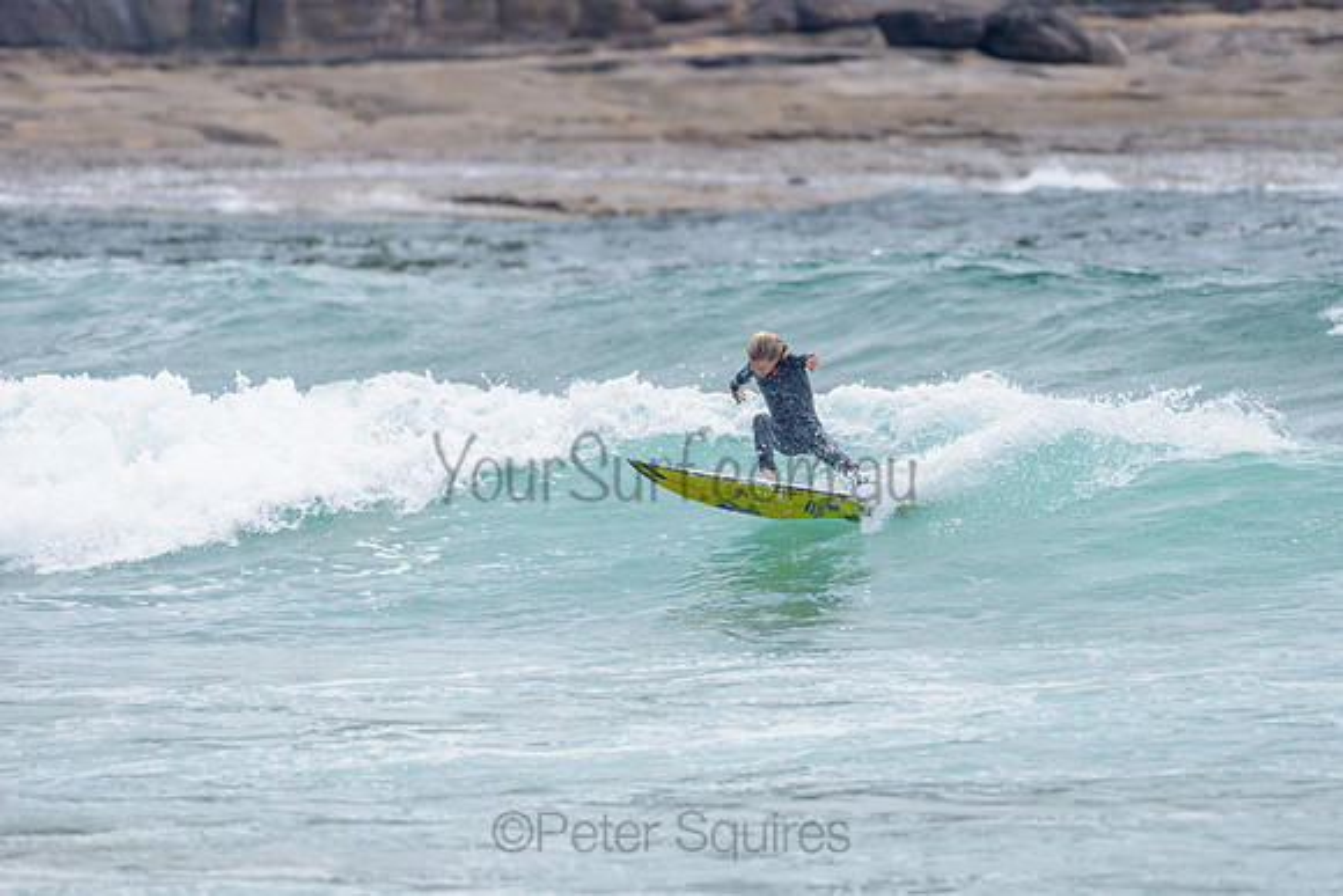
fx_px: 22876
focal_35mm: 613
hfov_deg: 3.4
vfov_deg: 2.2
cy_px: 406
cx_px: 823
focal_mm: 500
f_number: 5.6
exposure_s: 1/2000
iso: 280
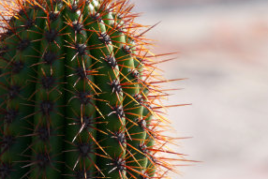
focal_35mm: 265
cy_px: 104
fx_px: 1974
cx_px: 104
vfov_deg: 5.2
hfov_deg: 7.8
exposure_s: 1/400
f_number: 7.1
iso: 200
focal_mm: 60
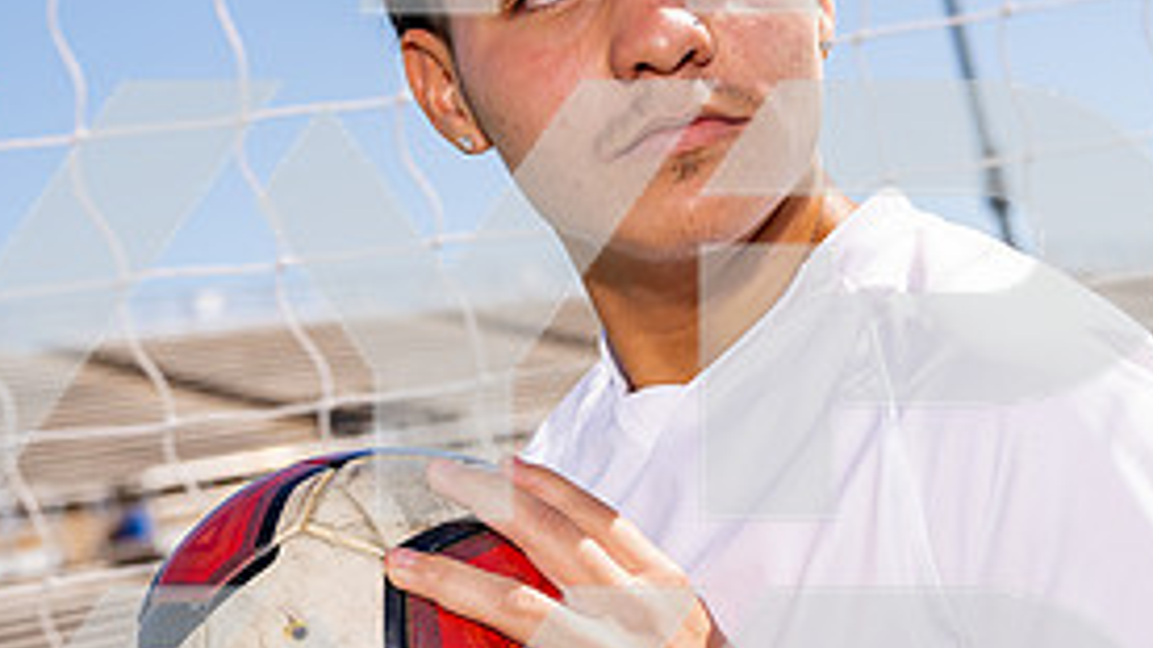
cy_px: 303
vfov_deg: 13.7
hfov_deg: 24.2
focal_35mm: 88
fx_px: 2689
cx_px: 618
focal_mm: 40
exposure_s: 1/1000
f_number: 4.5
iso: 100
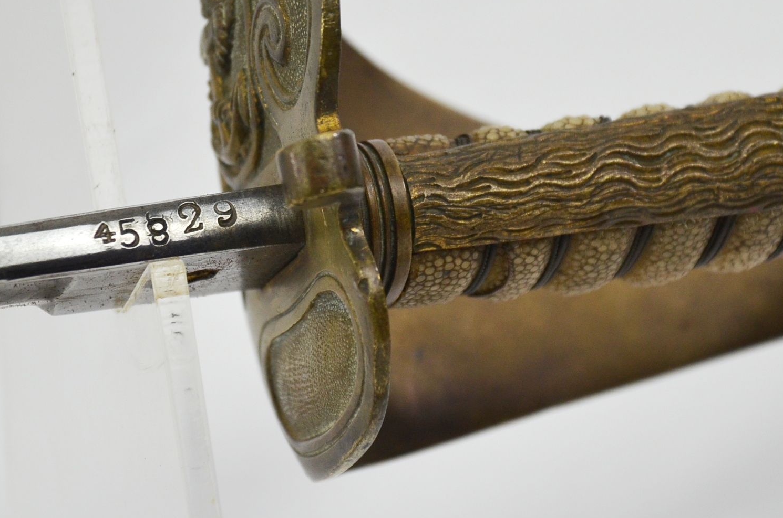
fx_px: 7268
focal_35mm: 335
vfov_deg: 4.1
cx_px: 375
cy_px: 188
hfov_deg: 6.2
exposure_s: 1/250
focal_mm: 135
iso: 560
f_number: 5.6
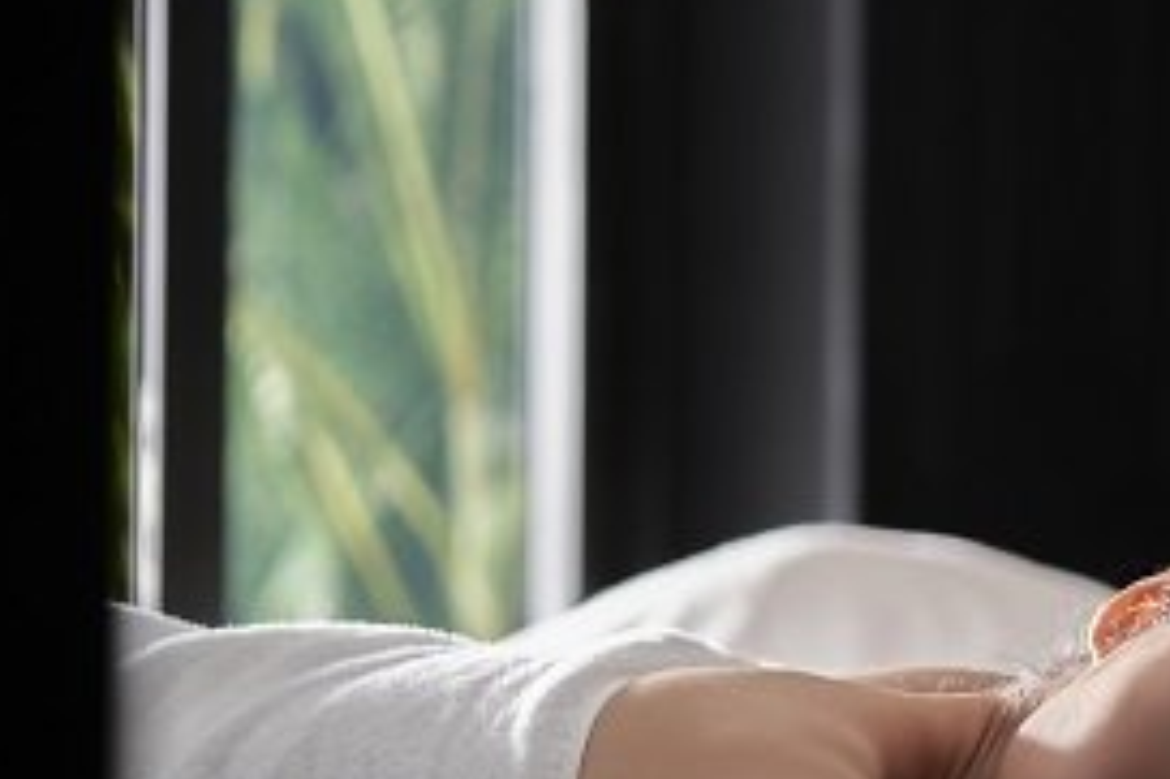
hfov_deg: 9.6
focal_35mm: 209
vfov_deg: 6.6
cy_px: 536
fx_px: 6788
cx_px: 1660
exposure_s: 1/125
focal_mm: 71
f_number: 2.8
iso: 500
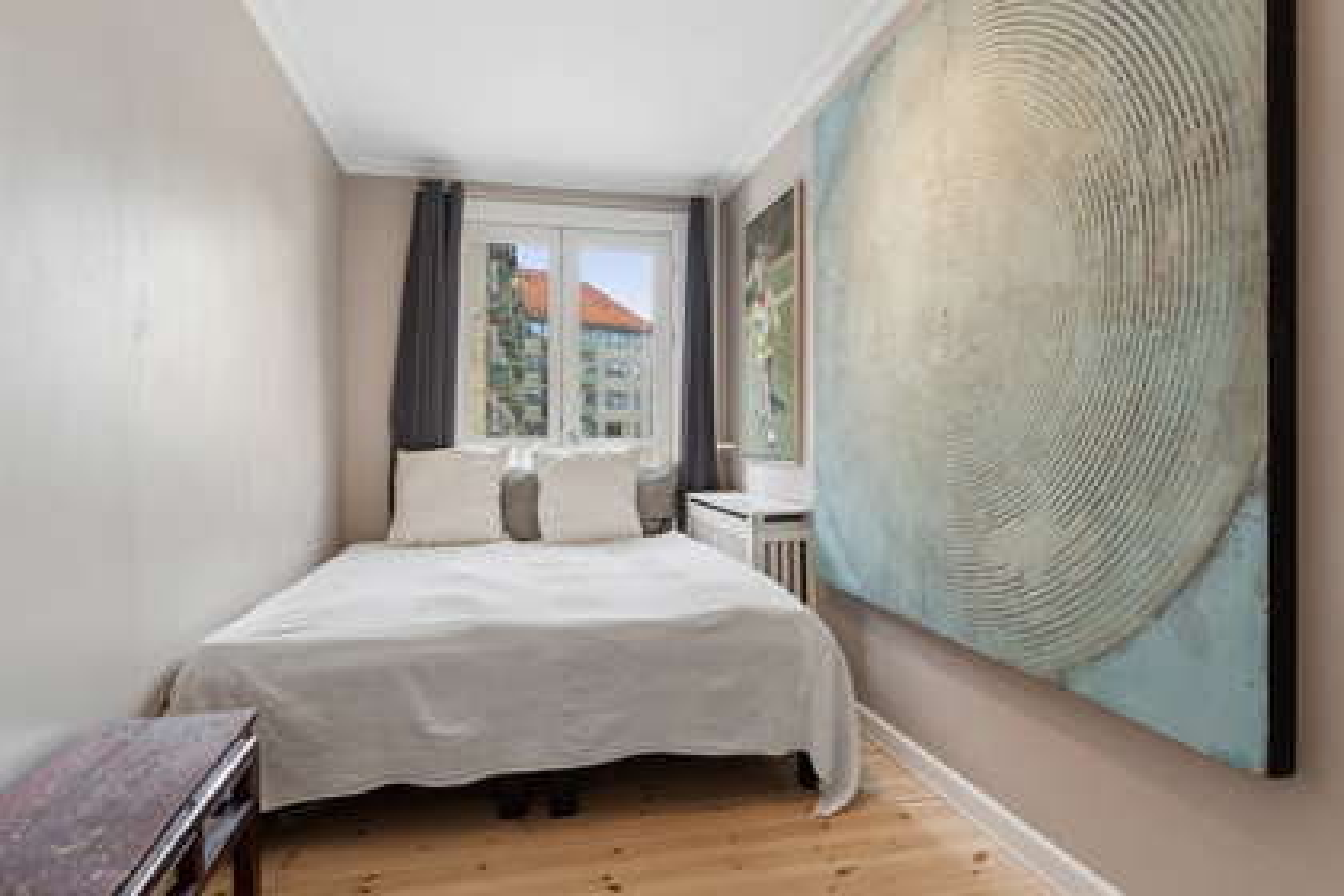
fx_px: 728
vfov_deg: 63.2
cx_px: 672
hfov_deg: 85.4
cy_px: 448
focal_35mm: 20
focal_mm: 13
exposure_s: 1/10
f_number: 8
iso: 200
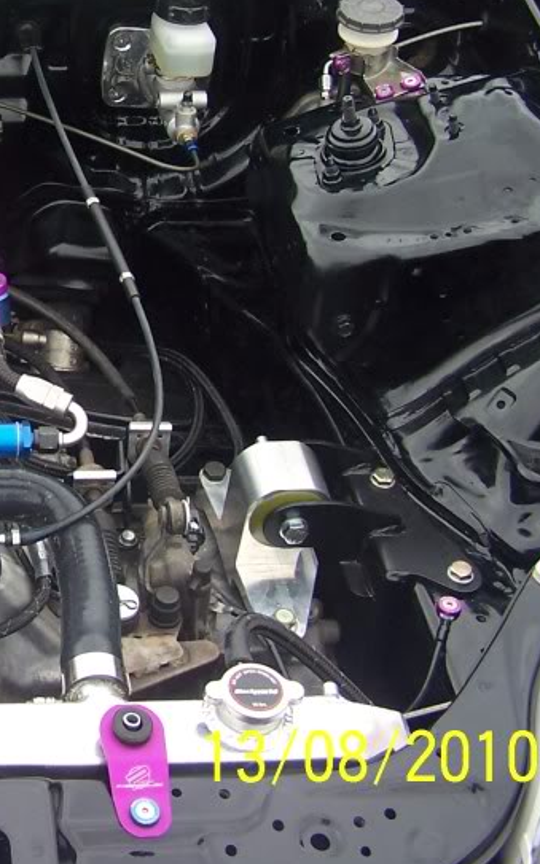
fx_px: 1791
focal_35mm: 76
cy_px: 298
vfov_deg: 27.0
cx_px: -185
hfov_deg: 16.1
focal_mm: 6.3
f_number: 2.8
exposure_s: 1/180
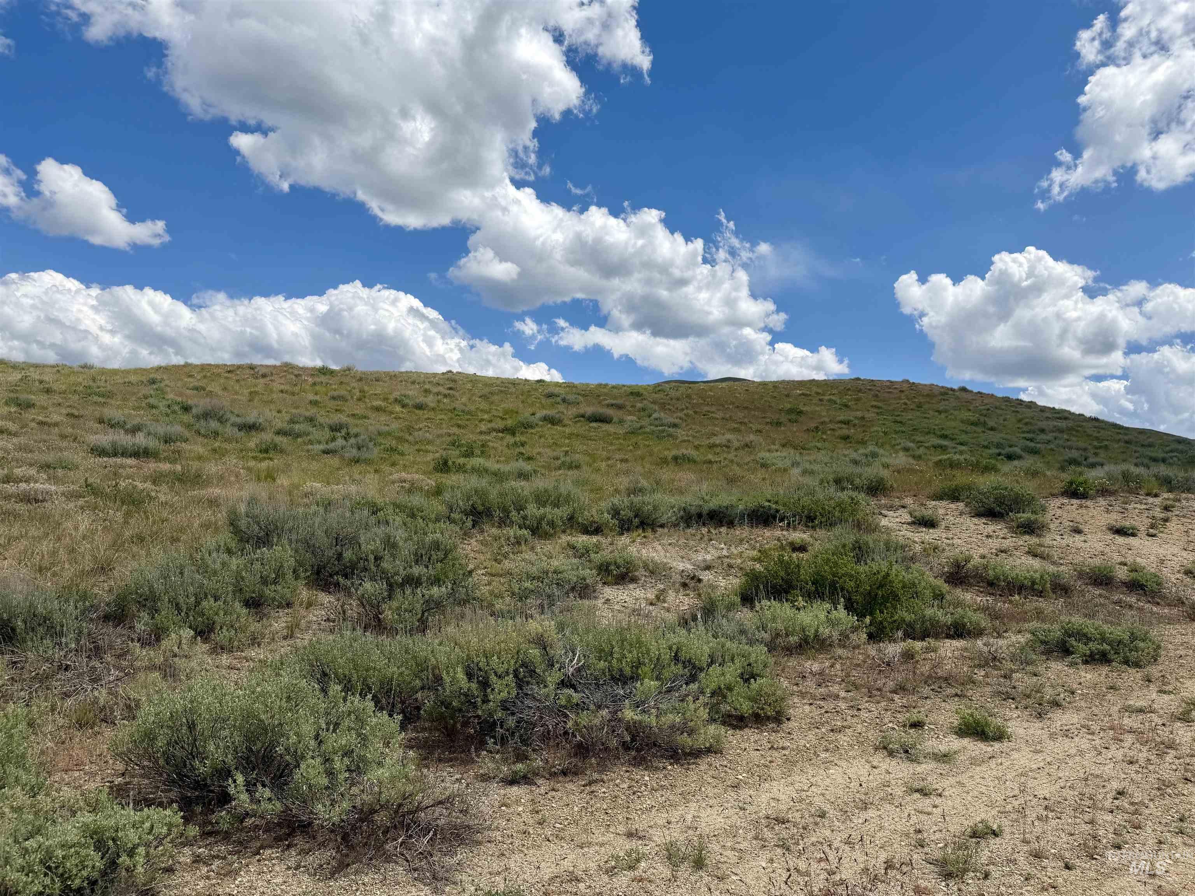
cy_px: 448
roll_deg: -1.9
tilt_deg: +5.0
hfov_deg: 71.6
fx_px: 829
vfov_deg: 56.8
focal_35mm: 24
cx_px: 598
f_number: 1.78
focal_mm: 6.76
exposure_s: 1/7353
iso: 80
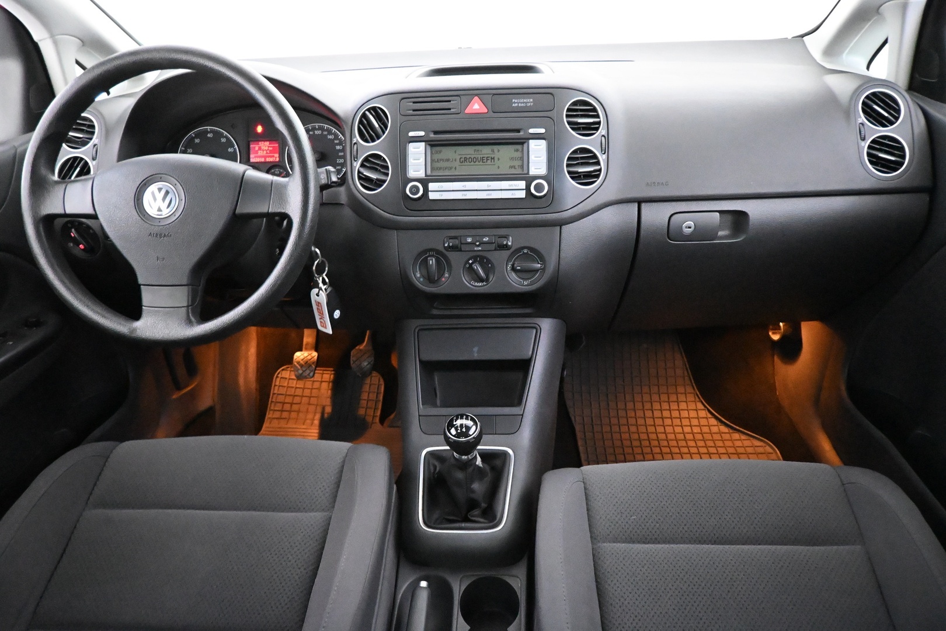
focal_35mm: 24
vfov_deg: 53.1
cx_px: 473
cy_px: 316
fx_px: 631
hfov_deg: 73.7
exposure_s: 1/50
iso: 12800
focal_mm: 16
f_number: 3.5
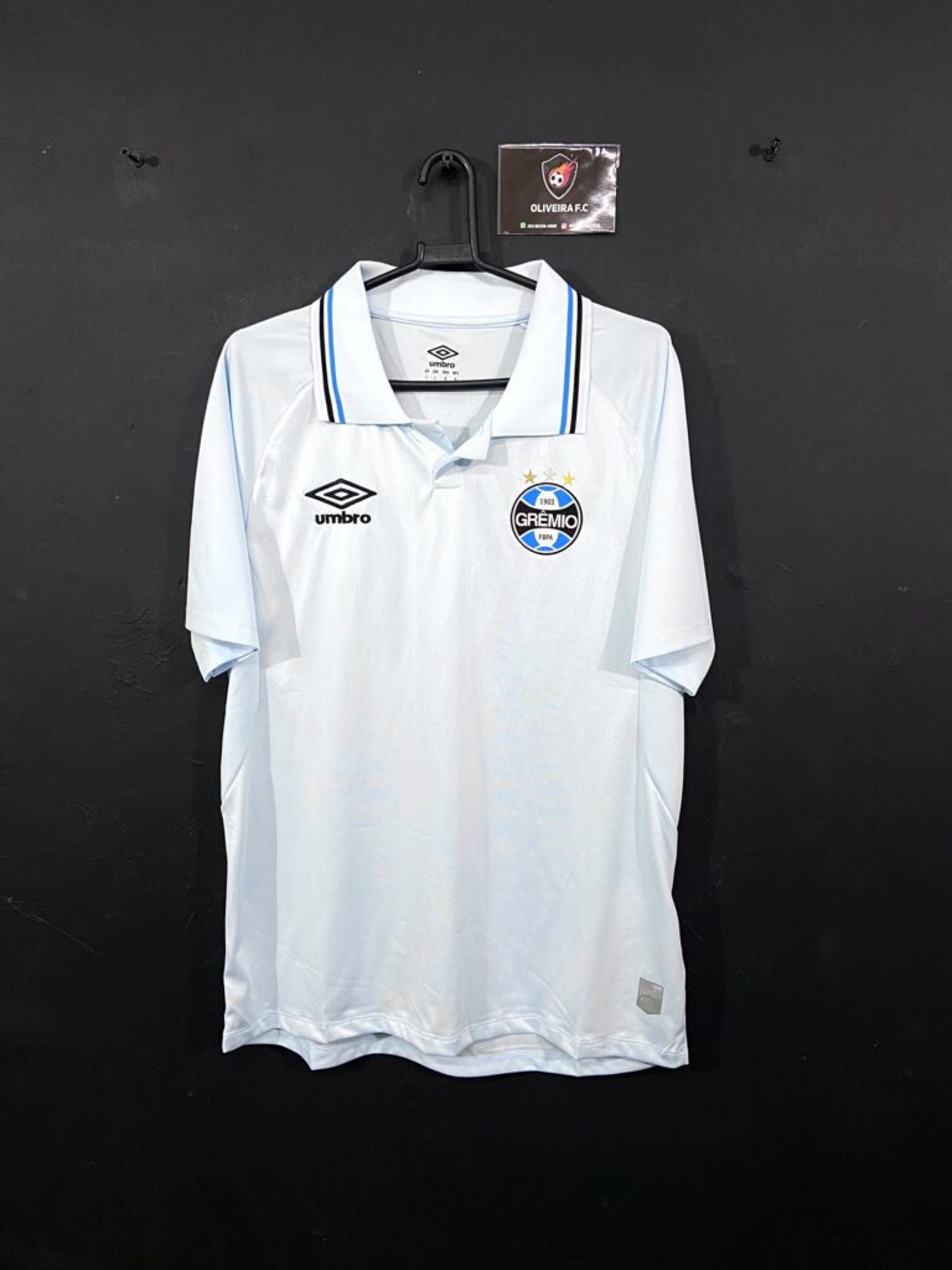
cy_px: 635
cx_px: 476
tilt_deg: -7.9
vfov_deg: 67.3
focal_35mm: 26
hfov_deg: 53.1
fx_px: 953
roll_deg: +0.2
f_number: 1.8
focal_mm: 4.25
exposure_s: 1/60
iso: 80
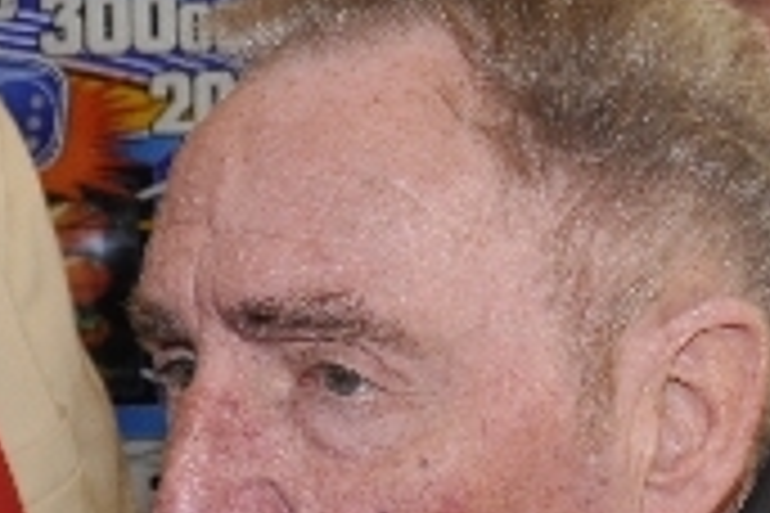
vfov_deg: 8.2
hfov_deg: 12.2
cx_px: 378
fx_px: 3593
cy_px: 326
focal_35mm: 168
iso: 400
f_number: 5
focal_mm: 24
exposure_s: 1/100
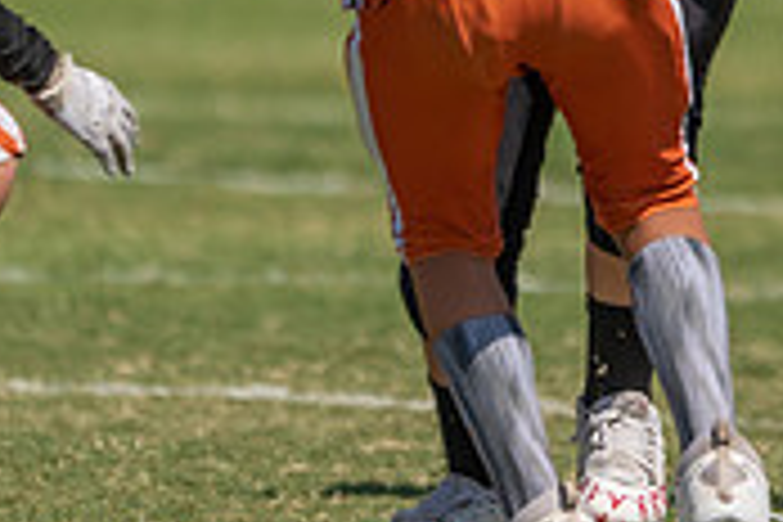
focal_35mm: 1336
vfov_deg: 1.0
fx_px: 29056
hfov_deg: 1.5
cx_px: 801
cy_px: -133
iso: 100
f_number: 5.6
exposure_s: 1/1000
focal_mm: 400
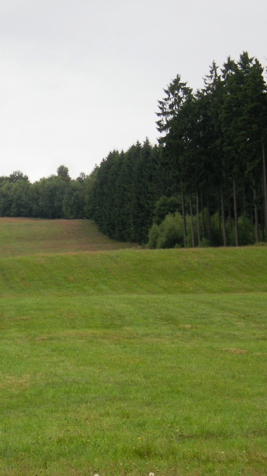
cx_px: 22
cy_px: 237
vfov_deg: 14.4
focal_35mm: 149
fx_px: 1877
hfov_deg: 8.1
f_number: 5.6
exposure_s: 1/124
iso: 99
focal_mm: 17
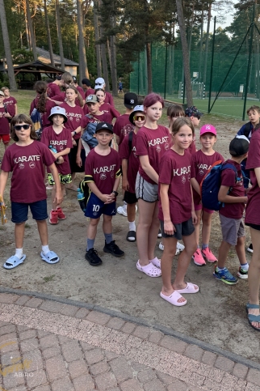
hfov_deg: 41.9
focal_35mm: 31
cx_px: 167
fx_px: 336
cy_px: 155
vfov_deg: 59.8
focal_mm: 6.76
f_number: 1.78
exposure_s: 1/138
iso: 100
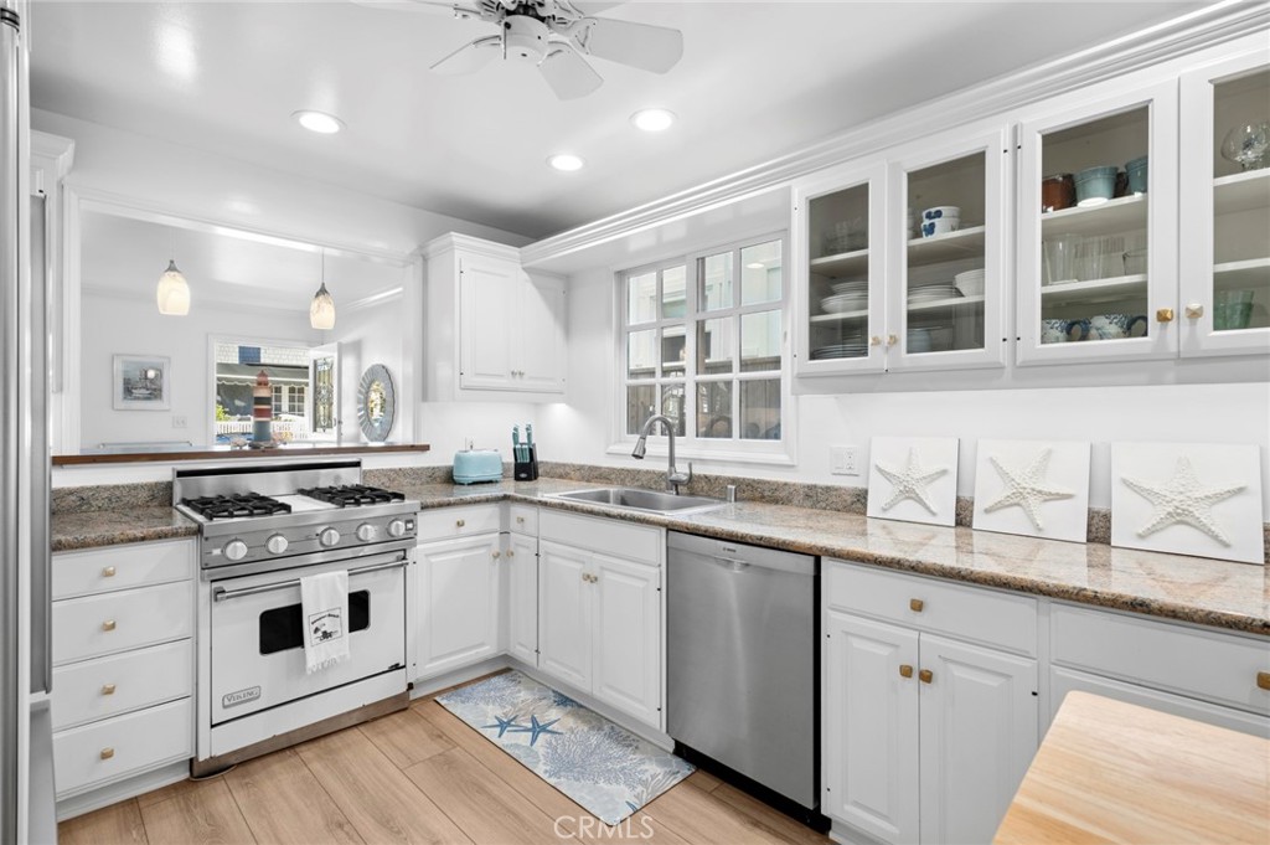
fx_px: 564
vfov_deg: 73.7
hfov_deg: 96.8
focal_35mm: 16
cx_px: 635
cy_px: 422
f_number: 8
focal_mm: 16
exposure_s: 1/4
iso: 200
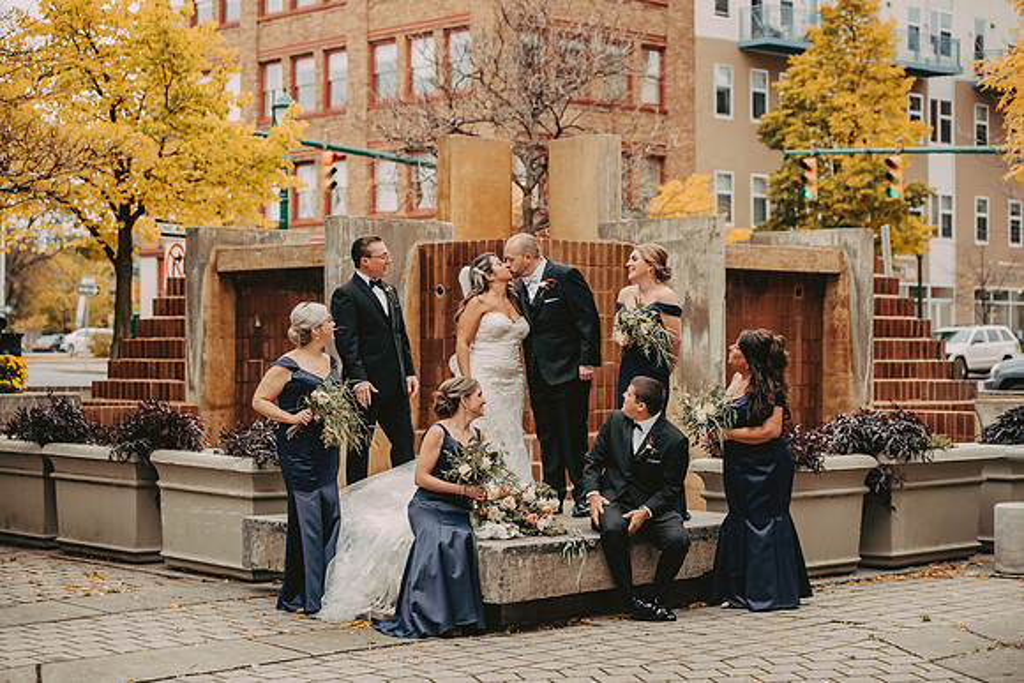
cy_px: 342
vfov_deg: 19.5
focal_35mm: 70
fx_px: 1991
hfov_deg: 28.8
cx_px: 512
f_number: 3.2
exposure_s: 1/500
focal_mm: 70
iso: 800
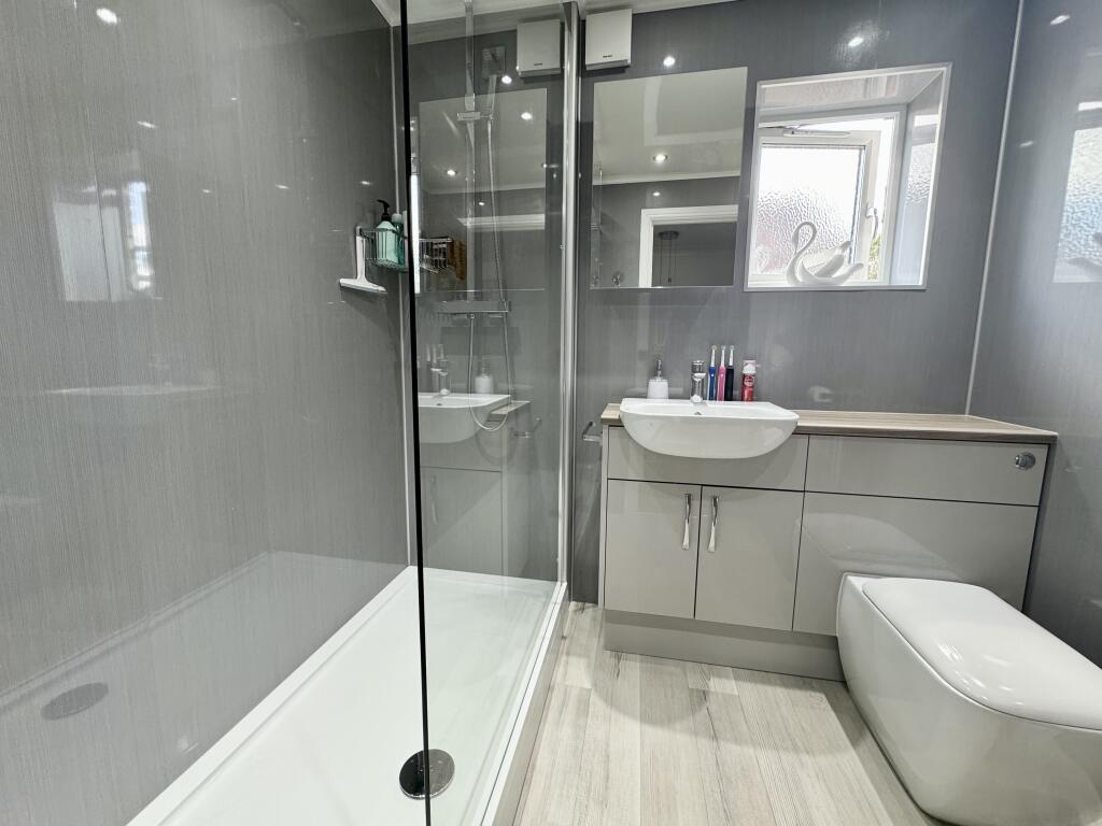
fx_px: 446
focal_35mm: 14
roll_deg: -0.2
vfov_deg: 85.7
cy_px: 413
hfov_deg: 102.1
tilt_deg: -6.9
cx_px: 551
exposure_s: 1/100
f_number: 2.2
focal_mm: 2.22
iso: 200
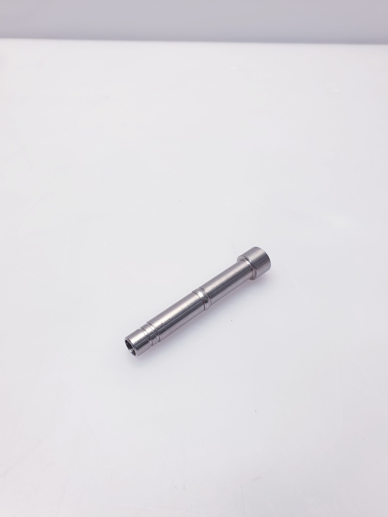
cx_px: 194
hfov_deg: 53.1
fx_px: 389
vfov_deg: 67.3
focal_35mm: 26
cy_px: 258
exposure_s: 1/100
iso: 64
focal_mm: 4.3
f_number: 2.4
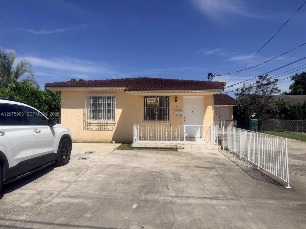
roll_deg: +0.3
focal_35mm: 24
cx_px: 153
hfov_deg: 71.6
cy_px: 114
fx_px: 212
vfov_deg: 56.8
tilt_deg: +0.4
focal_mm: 6.76
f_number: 1.78
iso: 80
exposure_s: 1/10309
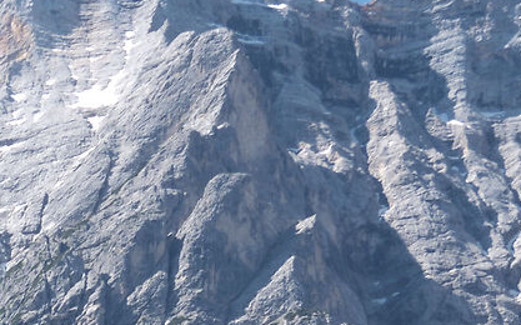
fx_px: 1916
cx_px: -252
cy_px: 862
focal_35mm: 135
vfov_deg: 8.6
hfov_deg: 14.5
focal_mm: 15
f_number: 11
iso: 160
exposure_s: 1/100
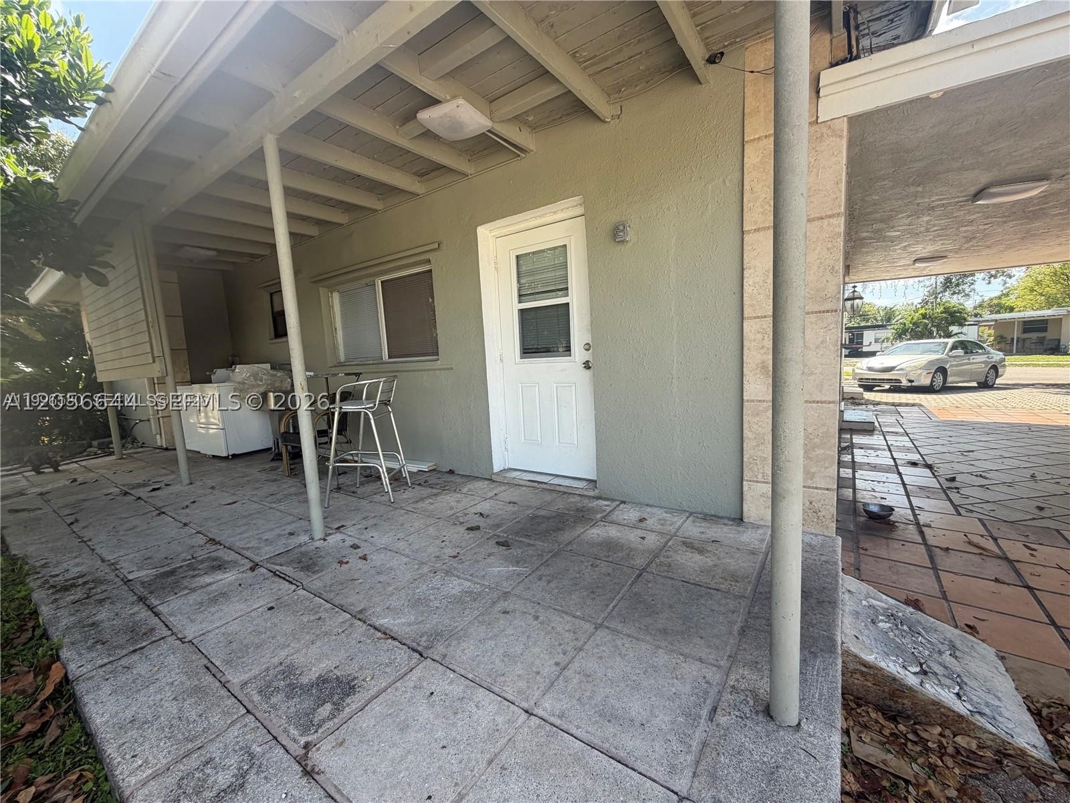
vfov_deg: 85.7
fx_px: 433
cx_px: 535
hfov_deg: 102.1
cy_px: 402
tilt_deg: -3.7
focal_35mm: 14
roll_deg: +3.8
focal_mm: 2.22
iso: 50
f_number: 2.2
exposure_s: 1/290
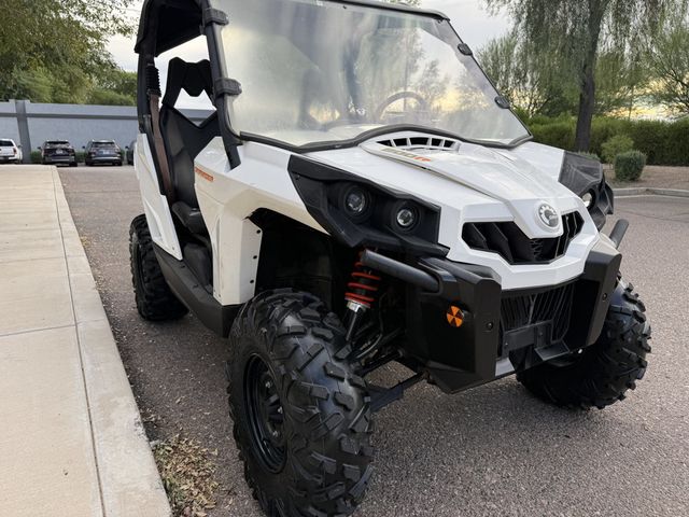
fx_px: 478
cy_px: 258
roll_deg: -0.1
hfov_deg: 71.6
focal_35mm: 24
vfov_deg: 56.8
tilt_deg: -12.7
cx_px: 344
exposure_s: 1/643
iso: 80
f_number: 1.78
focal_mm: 6.76
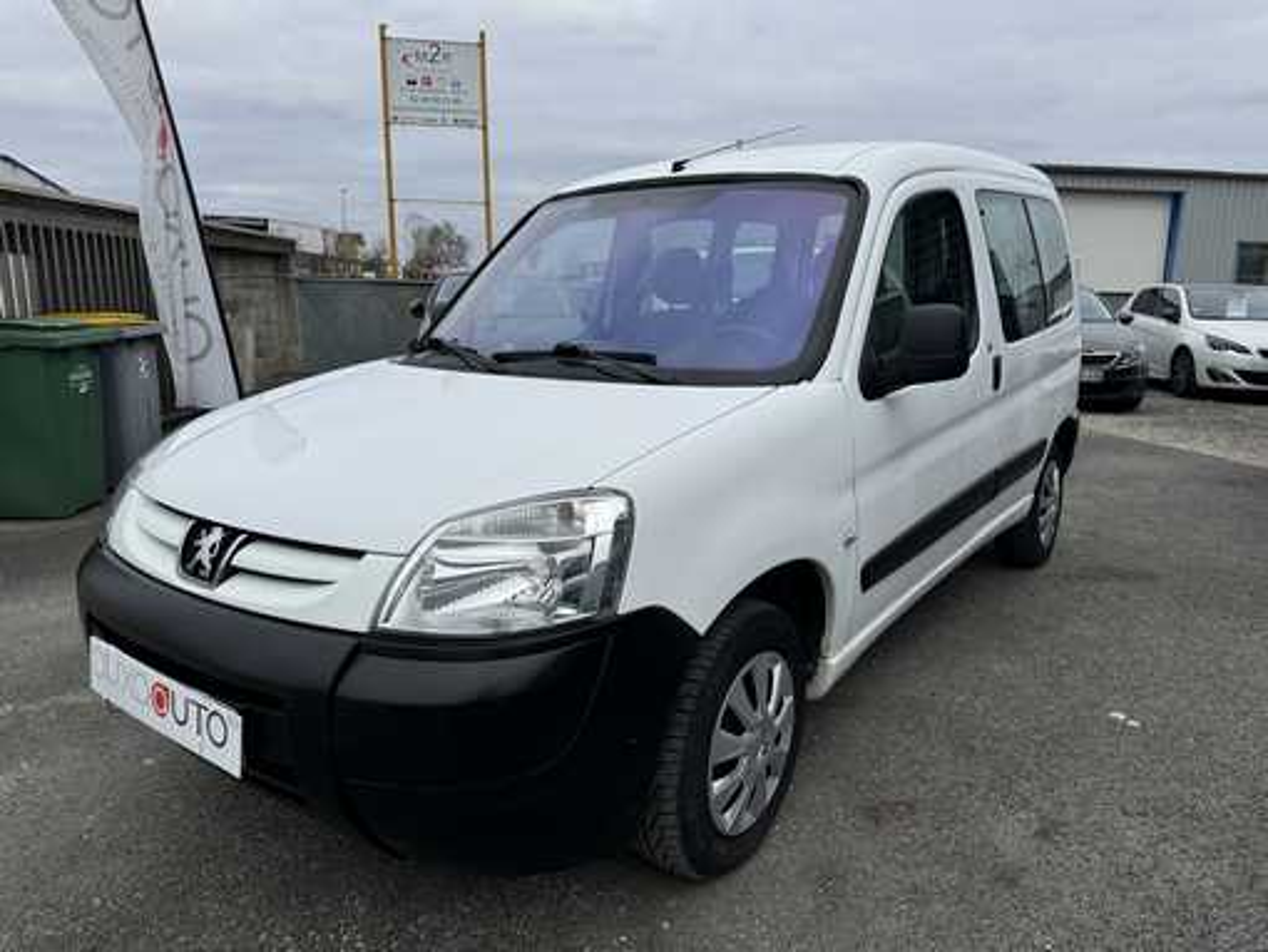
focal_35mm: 24
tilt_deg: -11.7
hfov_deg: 71.6
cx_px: 634
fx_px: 880
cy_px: 476
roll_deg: -0.7
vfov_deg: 56.9
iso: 80
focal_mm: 6.76
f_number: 1.78
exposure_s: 1/1980
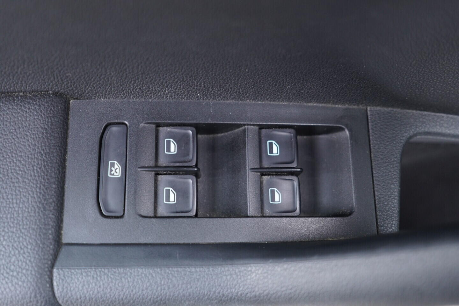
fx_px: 459
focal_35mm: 36
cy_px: 153
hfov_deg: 53.1
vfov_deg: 36.9
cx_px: 230
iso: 640
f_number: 2.8
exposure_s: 1/40
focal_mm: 24
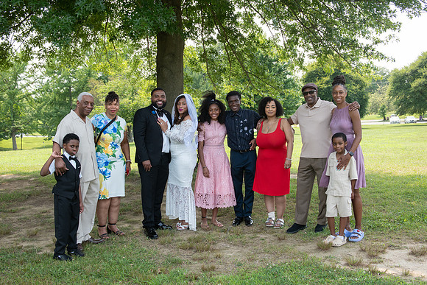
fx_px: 546
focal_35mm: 46
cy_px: 142
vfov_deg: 29.3
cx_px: 214
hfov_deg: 42.7
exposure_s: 1/400
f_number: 6.3
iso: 800
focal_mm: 44
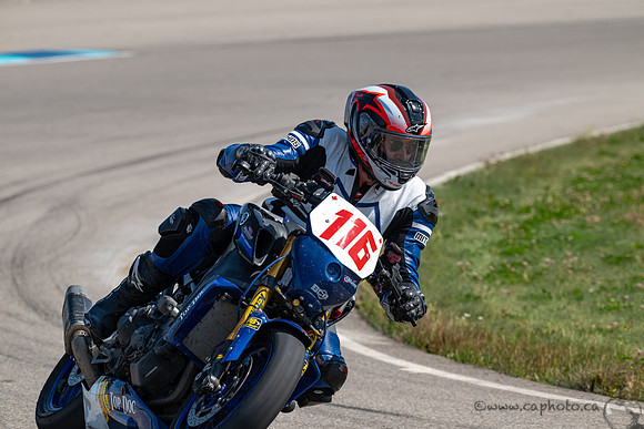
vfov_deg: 3.6
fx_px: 6799
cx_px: 322
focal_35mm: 380
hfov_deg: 5.4
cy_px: 214
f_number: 11
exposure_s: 1/1250
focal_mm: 380
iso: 560
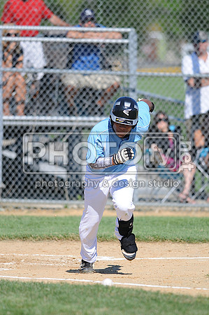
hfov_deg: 3.0
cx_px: 104
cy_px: 158
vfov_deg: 4.6
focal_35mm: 450
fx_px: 3928
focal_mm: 300
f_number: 4
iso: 200
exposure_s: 1/1600
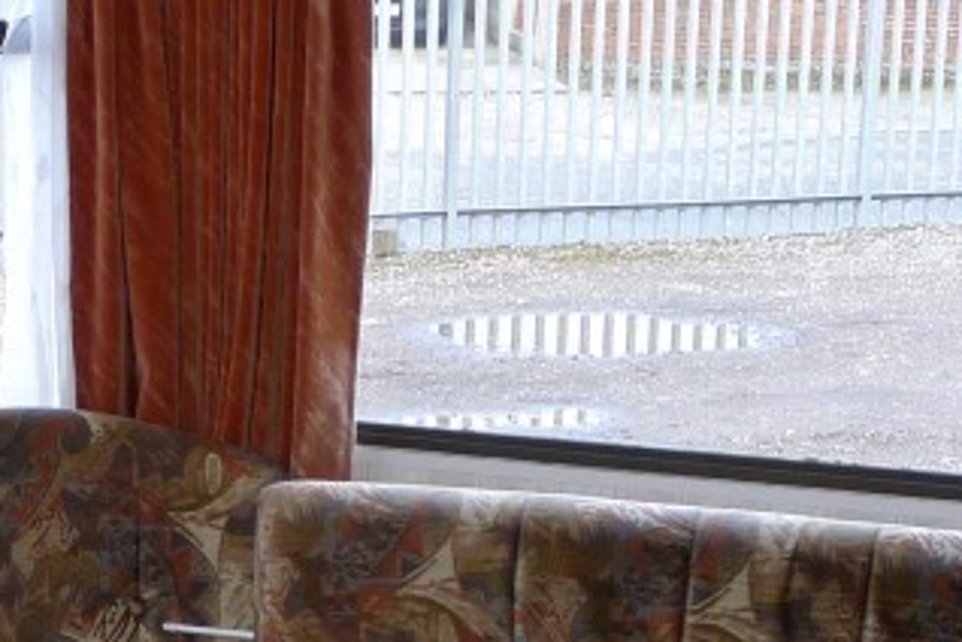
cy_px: 551
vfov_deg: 15.6
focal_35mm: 87
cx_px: -107
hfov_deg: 22.1
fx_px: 2325
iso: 100
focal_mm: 5.1
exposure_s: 1/100
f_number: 2.5
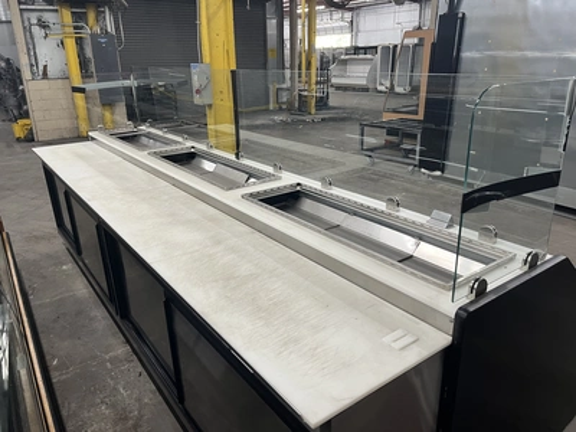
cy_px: 216
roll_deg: +1.8
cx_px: 288
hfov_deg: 67.3
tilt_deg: -18.5
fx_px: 433
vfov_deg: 53.1
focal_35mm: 26
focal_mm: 5.1
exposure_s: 1/60
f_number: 1.6
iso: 125
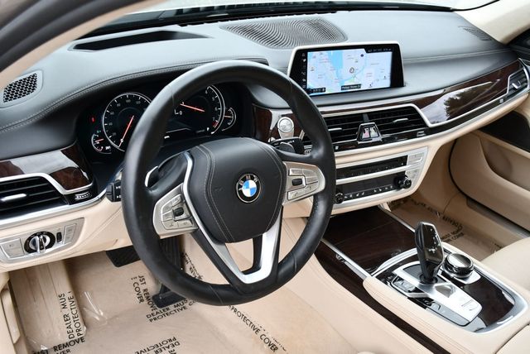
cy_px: 177
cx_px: 265
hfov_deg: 53.1
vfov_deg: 36.9
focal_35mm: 36
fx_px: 530
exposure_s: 1/250
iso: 450
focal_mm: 18
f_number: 3.5
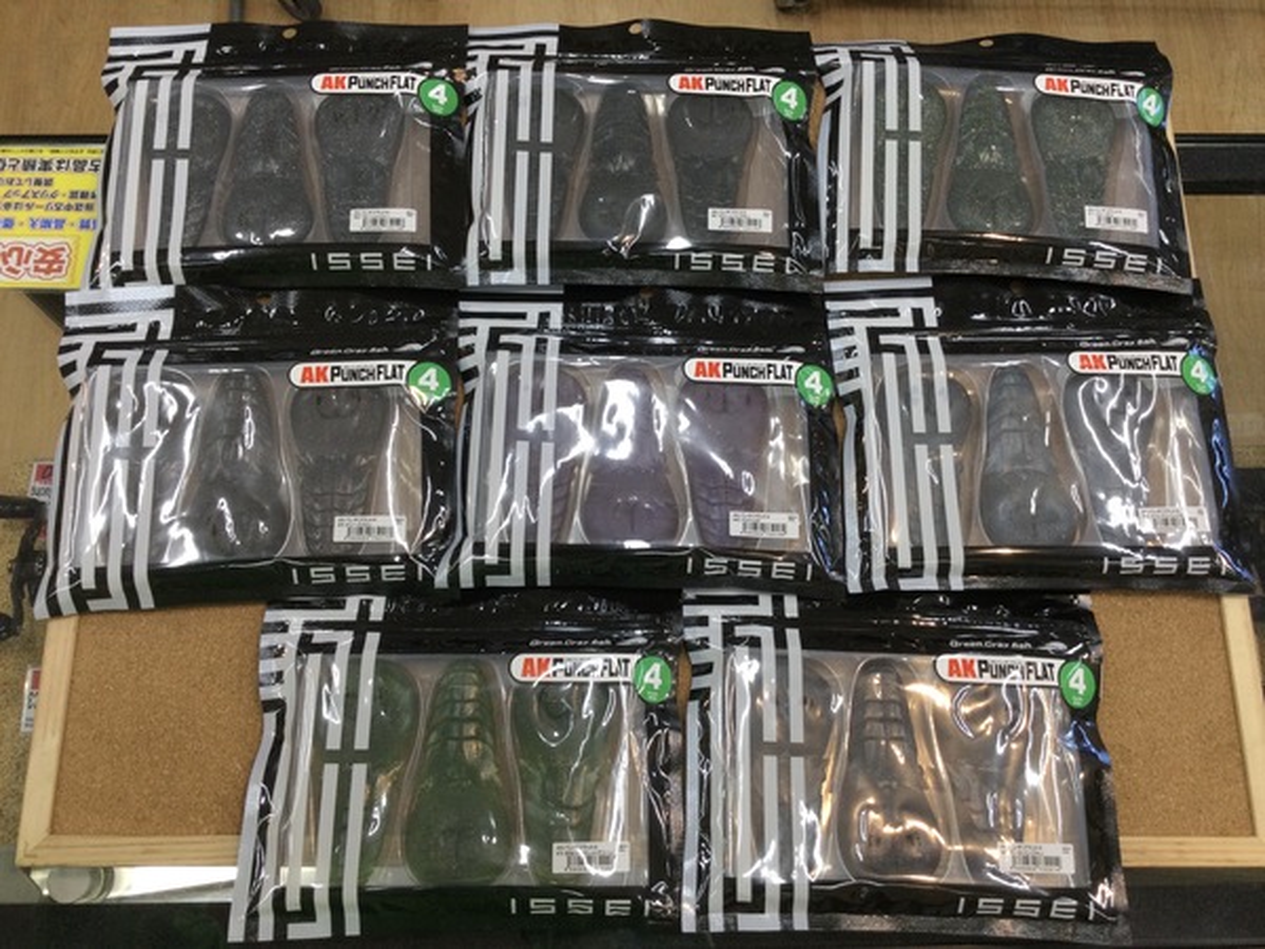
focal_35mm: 31
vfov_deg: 45.4
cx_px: 632
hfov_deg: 58.4
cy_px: 474
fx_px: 1133
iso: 32
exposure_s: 1/40
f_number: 2.4
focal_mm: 3.3
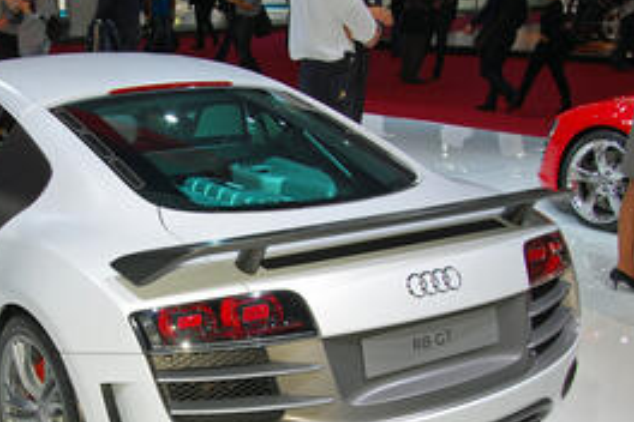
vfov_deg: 23.7
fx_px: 999
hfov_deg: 34.6
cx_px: 175
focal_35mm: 57
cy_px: 300
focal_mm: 25
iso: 200
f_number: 5.6
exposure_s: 1/125
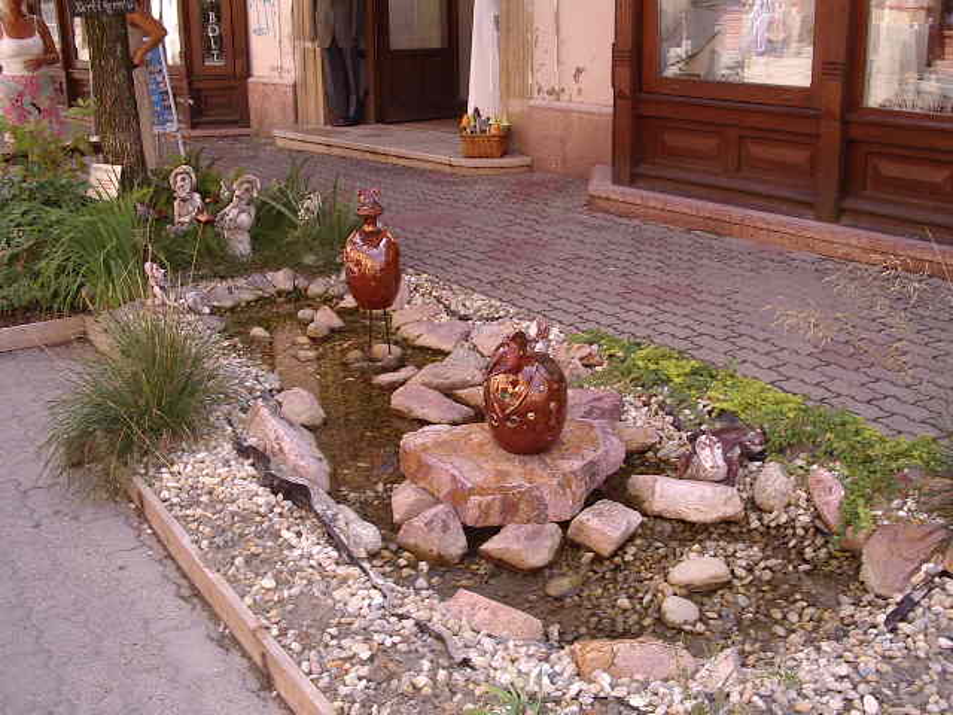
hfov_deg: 49.0
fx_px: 1046
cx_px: 476
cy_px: 358
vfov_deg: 37.7
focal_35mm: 38
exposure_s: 1/80
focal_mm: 5.8
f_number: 4.8
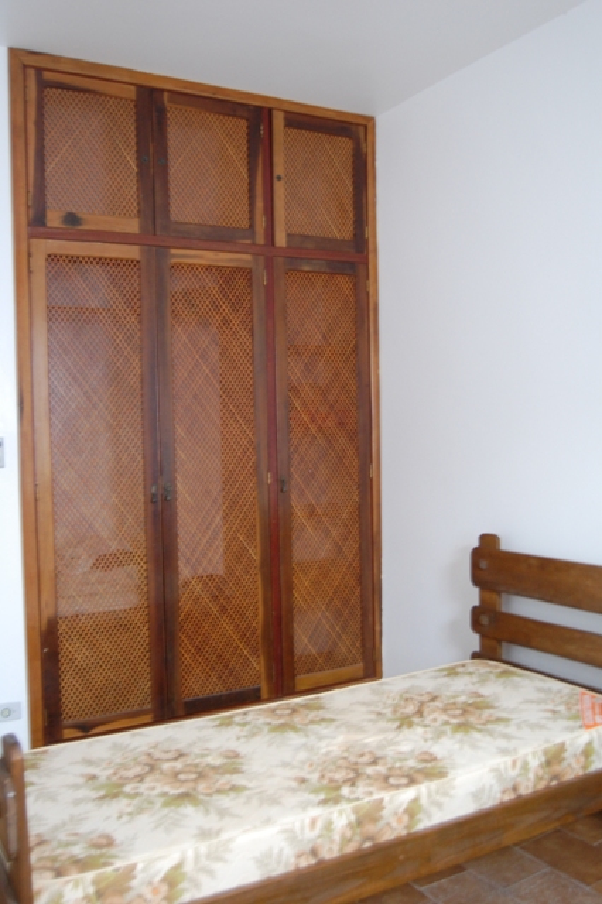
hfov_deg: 38.3
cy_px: 452
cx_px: 301
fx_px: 866
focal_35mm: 34
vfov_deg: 55.1
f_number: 3.8
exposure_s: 1/15
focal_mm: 23
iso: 800
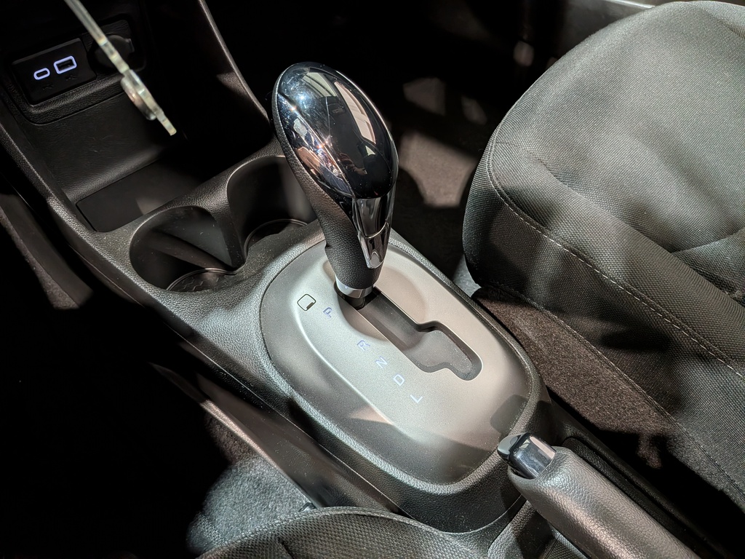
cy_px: 280
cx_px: 372
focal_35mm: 24
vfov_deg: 56.8
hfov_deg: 71.6
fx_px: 517
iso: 39
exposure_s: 1/60
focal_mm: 4.53
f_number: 1.7
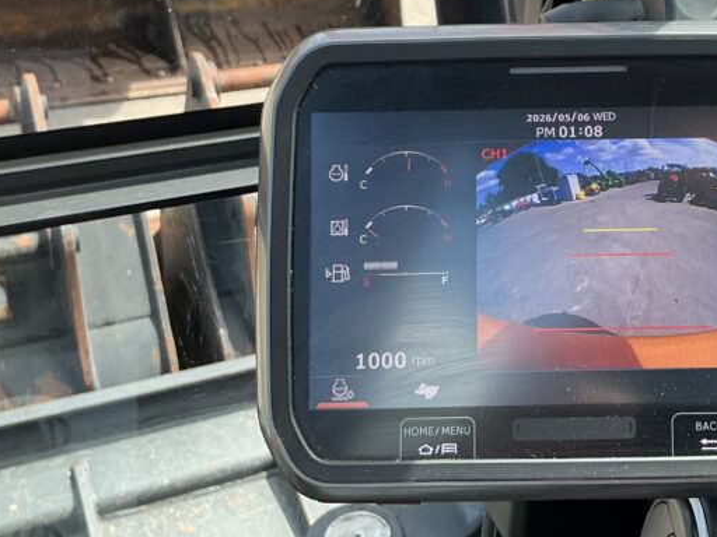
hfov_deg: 33.1
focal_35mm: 56
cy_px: 136
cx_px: 598
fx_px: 1160
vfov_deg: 25.8
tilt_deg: -28.6
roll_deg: -8.0
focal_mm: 3
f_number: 1.8
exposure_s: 1/247
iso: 25
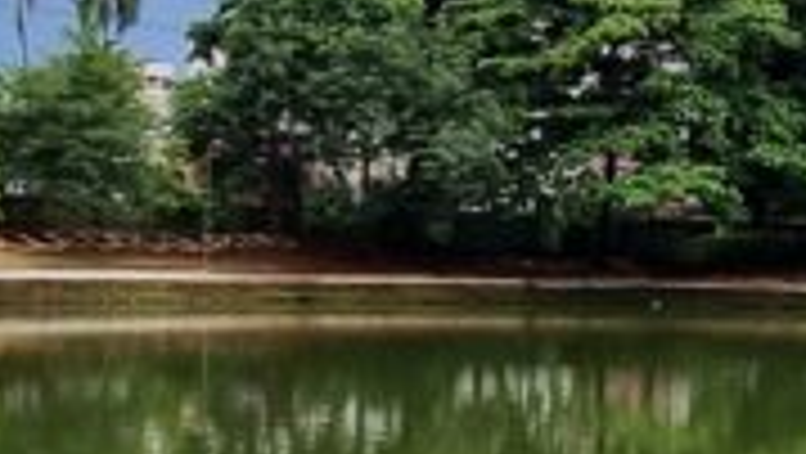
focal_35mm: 81
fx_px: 1732
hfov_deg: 26.2
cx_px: 423
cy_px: 499
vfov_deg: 14.6
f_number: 2.2
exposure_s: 1/1320
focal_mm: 2.2
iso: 50
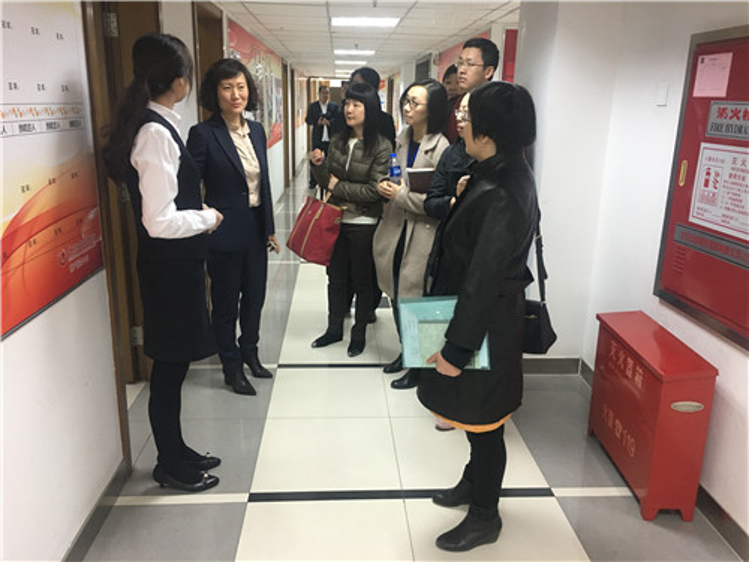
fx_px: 627
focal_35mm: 29
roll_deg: -0.9
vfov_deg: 48.2
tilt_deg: -15.0
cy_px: 281
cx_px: 374
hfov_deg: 61.7
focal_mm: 4.15
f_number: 2.2
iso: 80
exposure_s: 1/17
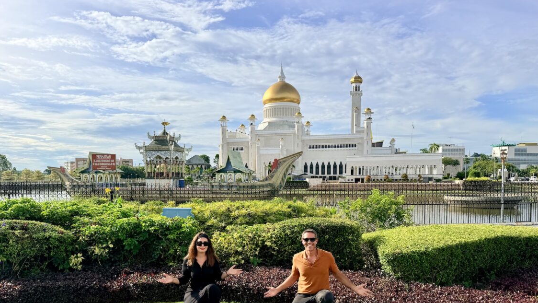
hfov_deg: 69.8
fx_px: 385
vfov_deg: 42.6
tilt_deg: -2.0
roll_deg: +0.3
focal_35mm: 27
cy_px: 191
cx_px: 262
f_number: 1.78
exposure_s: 1/4673
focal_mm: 6.76
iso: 80
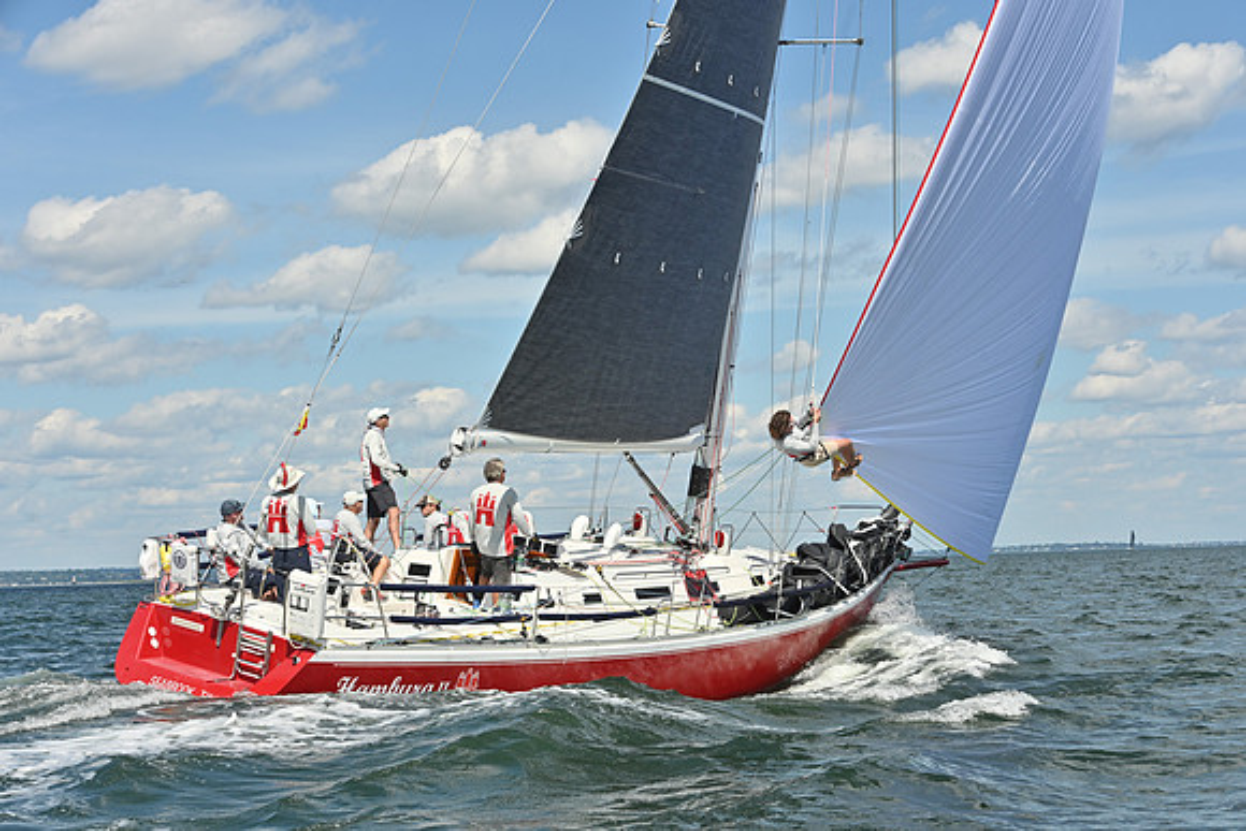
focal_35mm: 70
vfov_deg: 19.5
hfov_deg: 28.8
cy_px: 416
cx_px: 623
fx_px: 2423
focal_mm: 70
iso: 250
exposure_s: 1/1000
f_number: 9
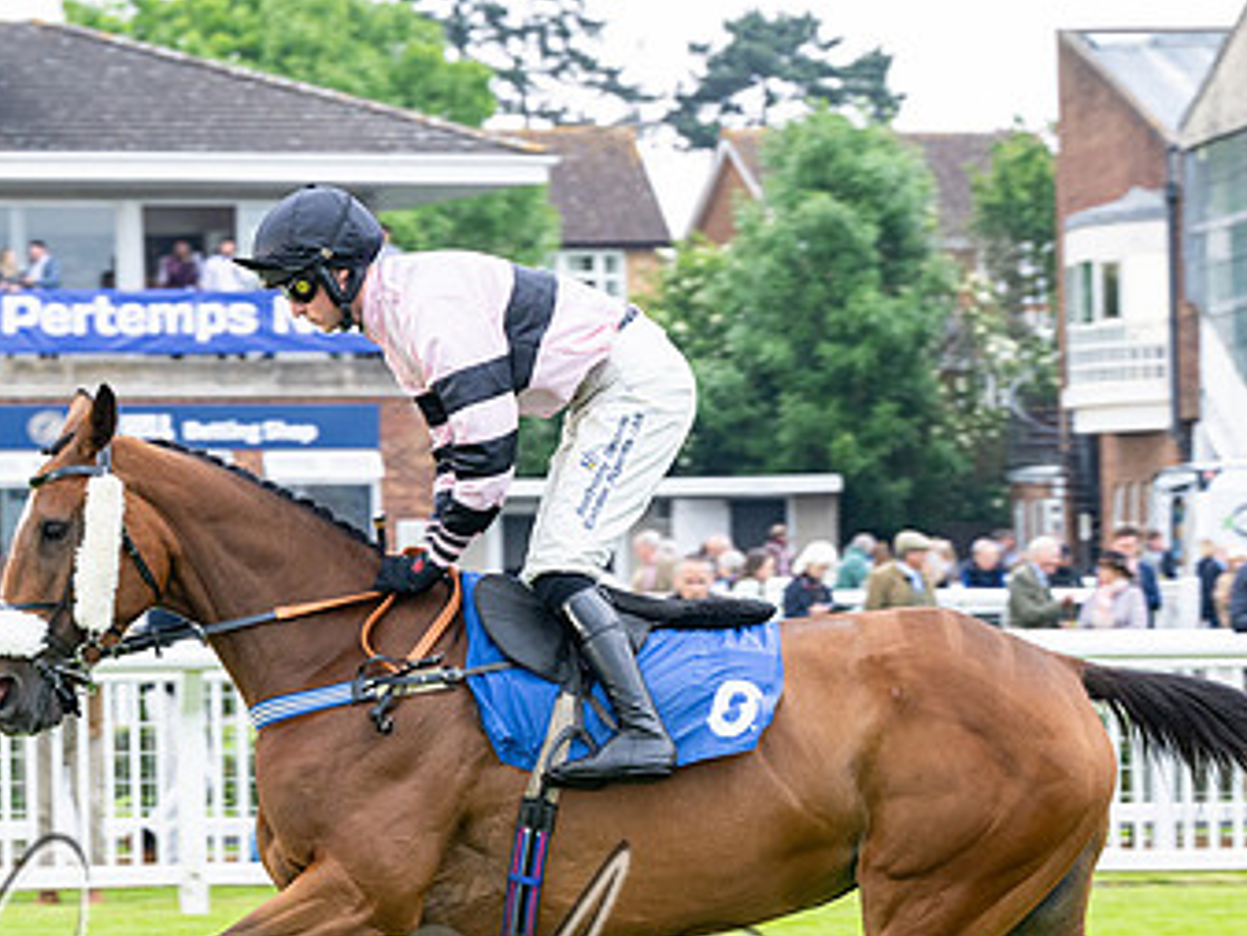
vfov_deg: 9.2
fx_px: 5838
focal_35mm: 162
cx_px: 402
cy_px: 682
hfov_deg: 12.2
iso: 400
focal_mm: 70
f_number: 4
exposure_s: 1/500
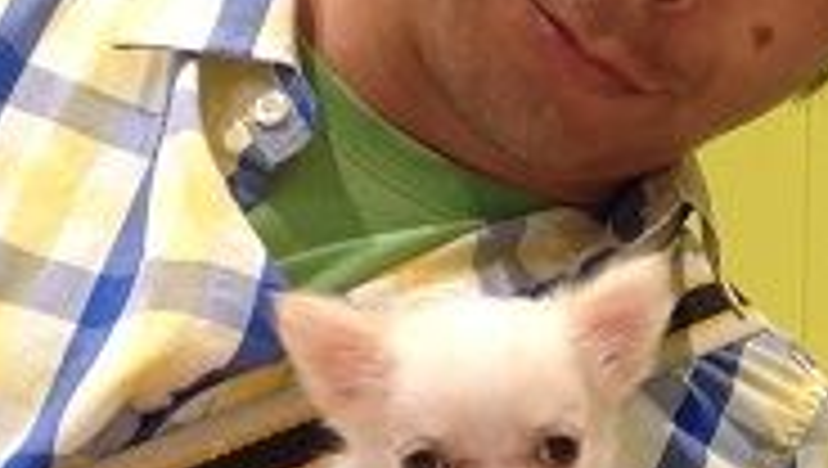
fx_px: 2726
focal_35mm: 124
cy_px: 315
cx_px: 796
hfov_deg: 17.0
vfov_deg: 9.8
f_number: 2.4
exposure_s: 1/60
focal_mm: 4.28
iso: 64
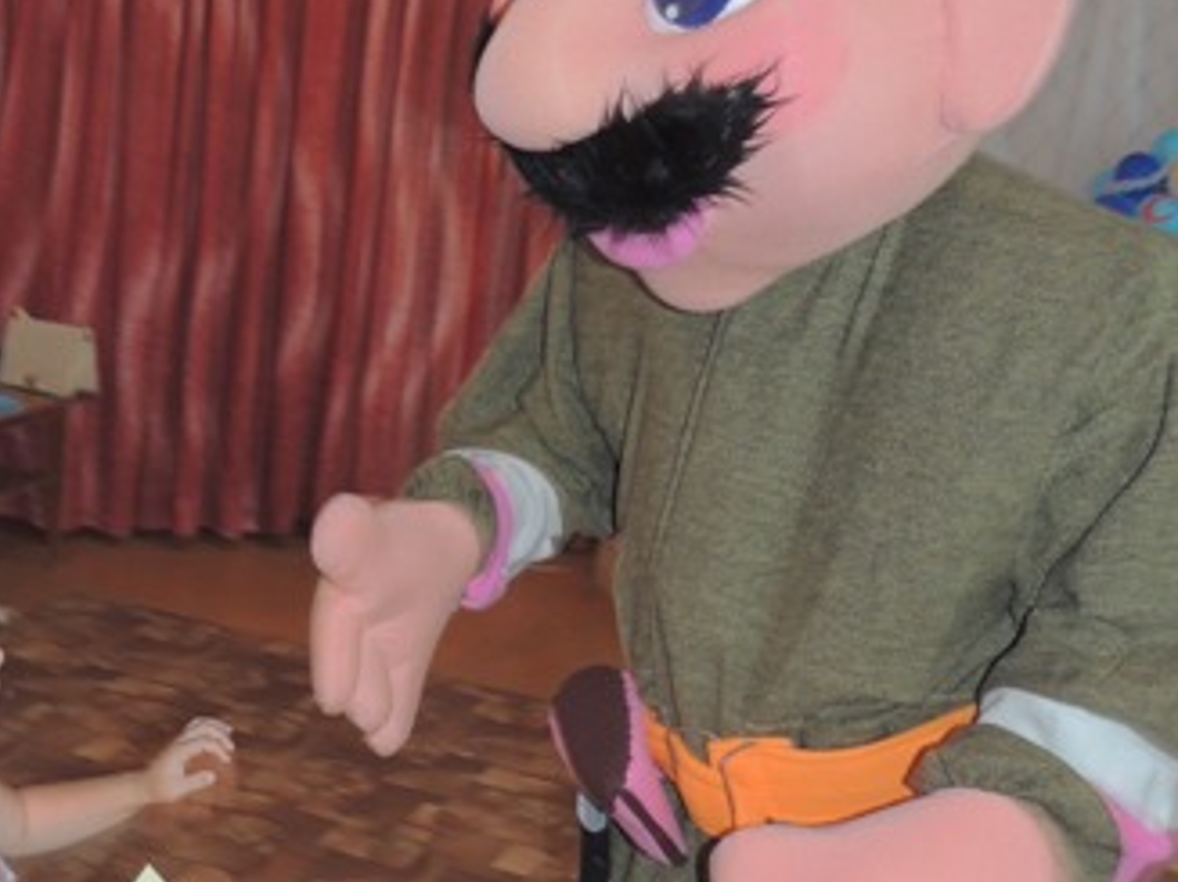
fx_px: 1599
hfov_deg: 40.0
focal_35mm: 47
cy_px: 497
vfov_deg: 30.8
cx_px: 403
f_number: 3
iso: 200
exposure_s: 1/30
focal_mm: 4.3
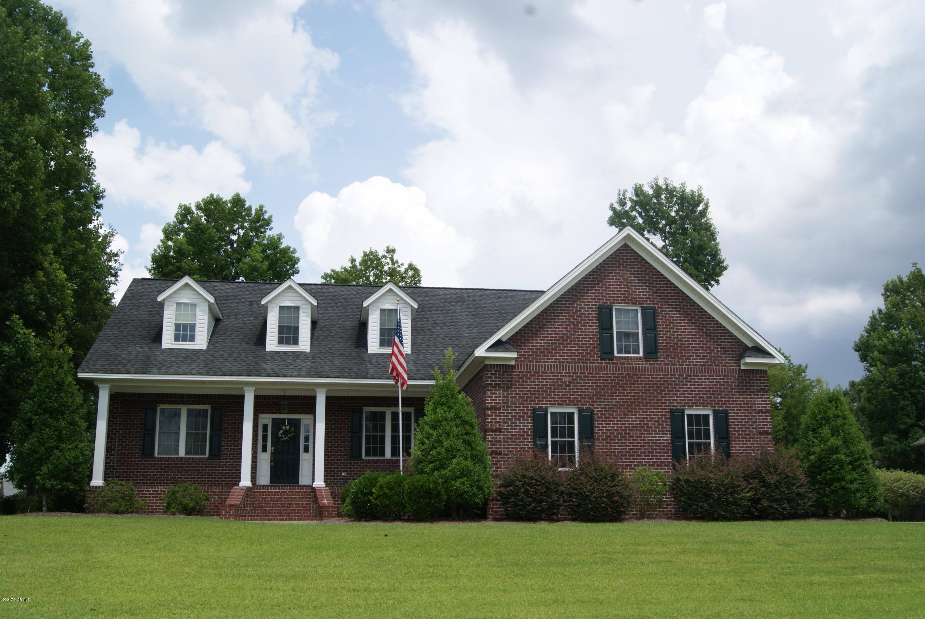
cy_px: 310
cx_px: 462
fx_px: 926
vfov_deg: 37.0
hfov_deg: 53.1
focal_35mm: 36
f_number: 13
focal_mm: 24
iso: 100
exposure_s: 1/160
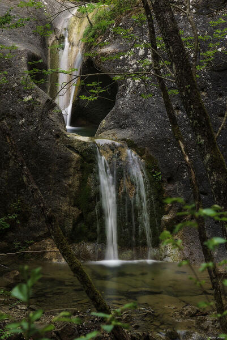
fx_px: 661
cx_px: 114
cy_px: 170
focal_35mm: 70
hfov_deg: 19.5
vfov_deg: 28.8
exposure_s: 4
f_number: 13
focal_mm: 70
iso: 100
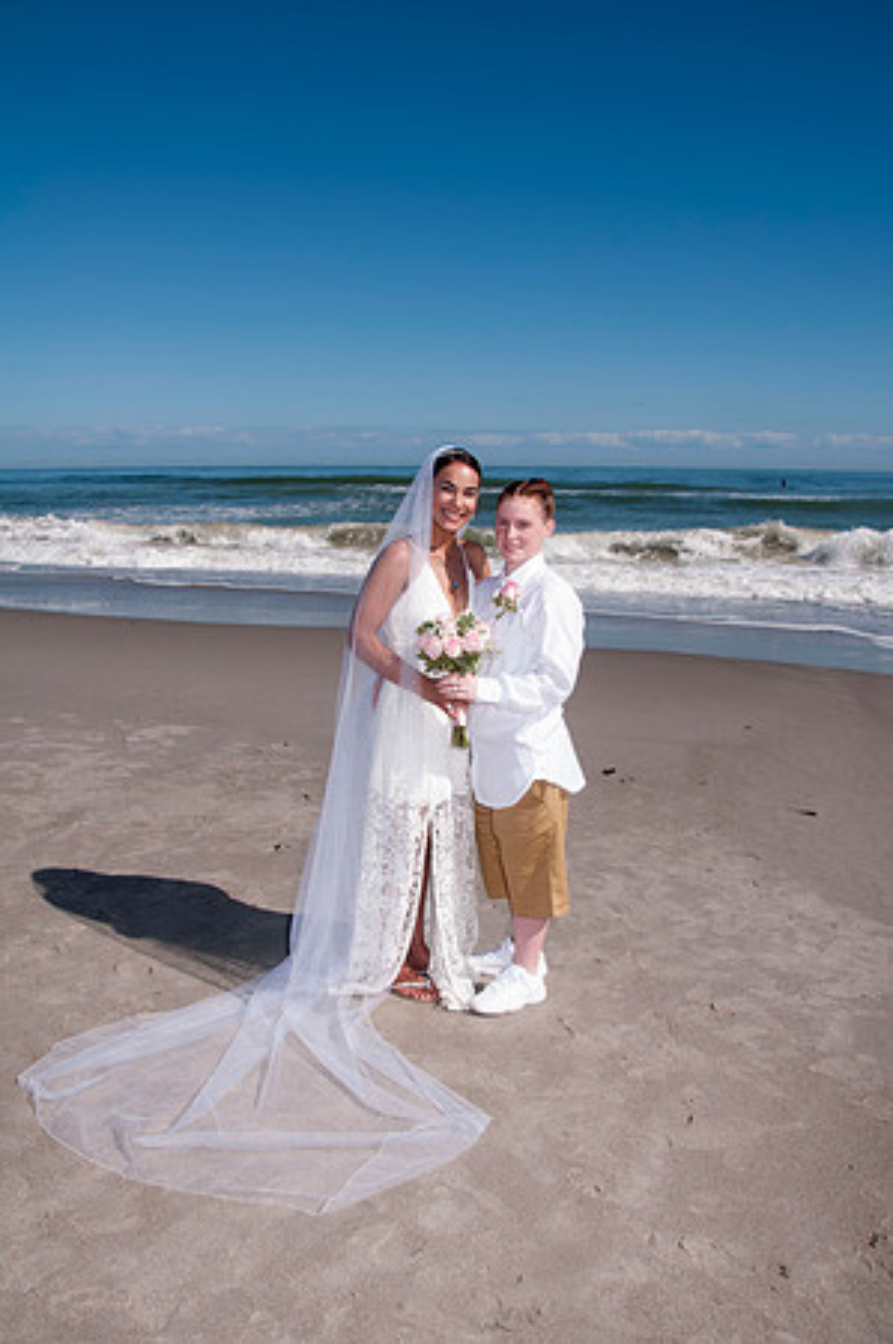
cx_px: 446
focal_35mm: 27
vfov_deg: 67.4
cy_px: 672
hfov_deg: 47.8
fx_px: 1007
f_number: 11
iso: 100
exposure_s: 1/250
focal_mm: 18
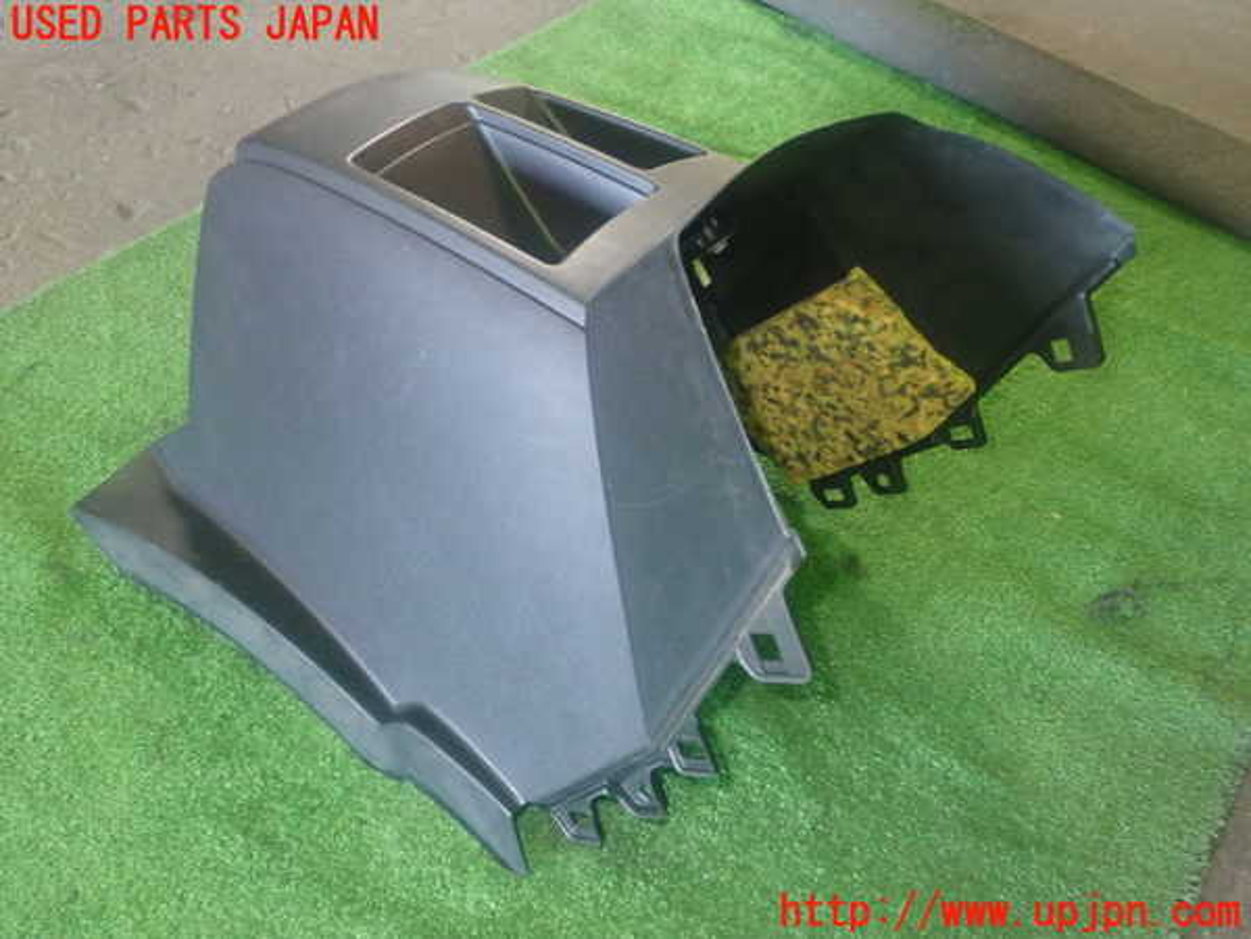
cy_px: 470
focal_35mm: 38
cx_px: 626
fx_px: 1373
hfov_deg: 49.0
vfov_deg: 37.7
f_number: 2.7
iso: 640
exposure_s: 1/40
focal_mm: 6.83
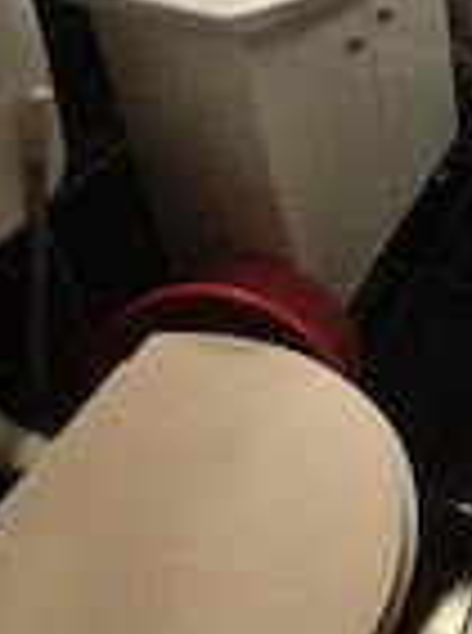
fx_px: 676
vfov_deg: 35.2
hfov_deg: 31.4
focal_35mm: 37
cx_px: 584
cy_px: -184
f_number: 2.2
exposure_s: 1/50
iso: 1000
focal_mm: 2.2
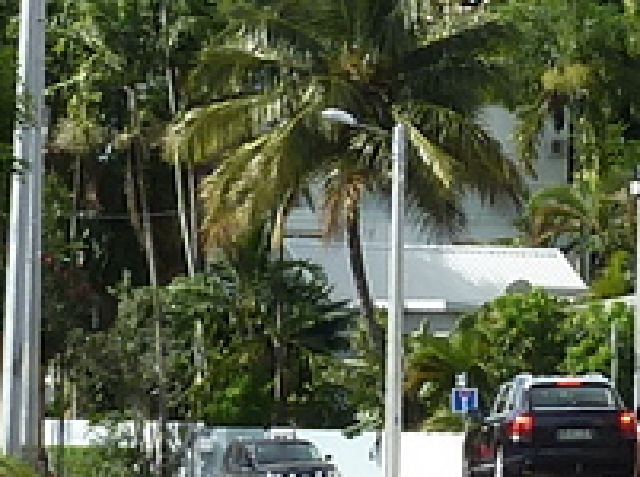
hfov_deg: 5.2
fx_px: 7068
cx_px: 420
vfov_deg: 3.9
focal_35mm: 383
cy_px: 64
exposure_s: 1/400
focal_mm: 7.9
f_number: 4
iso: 80
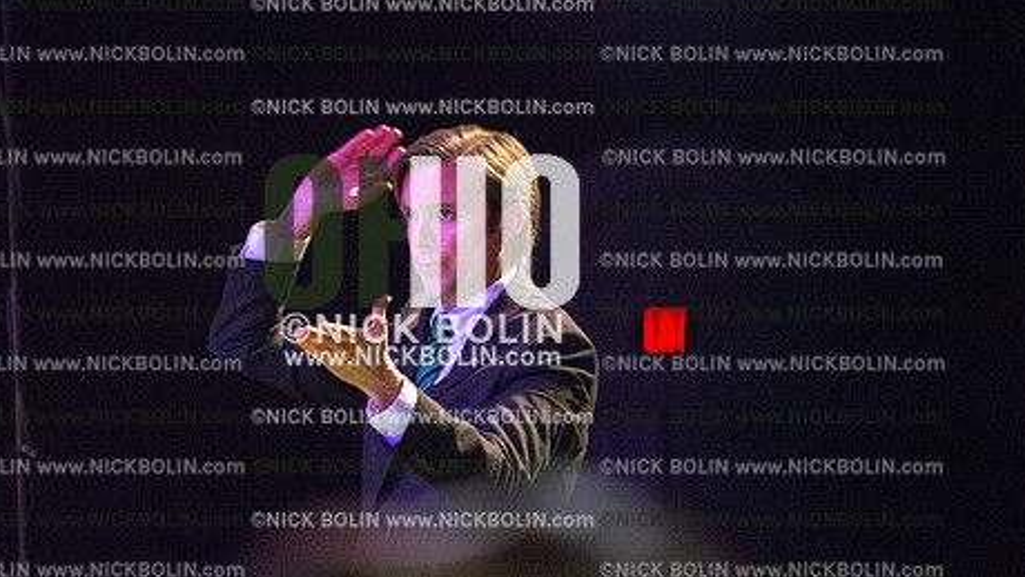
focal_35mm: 277
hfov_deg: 7.8
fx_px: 7530
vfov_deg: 4.4
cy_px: 261
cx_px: 421
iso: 8000
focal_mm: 210
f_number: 5.6
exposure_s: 1/400
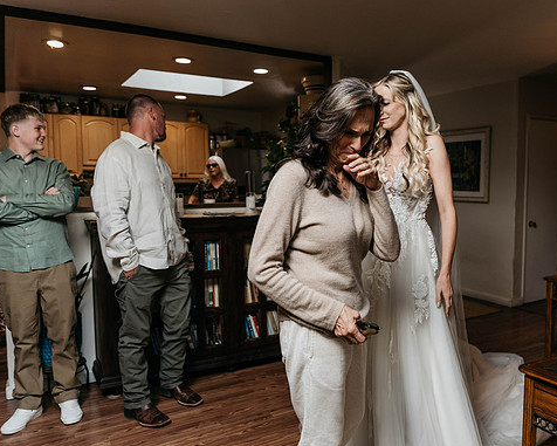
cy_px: 225
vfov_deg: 45.8
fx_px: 528
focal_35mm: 32
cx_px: 332
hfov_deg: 55.3
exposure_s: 1/400
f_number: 2.8
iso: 1000
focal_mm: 28
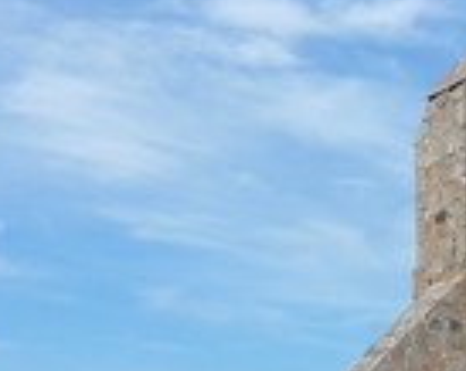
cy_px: 599
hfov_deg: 13.8
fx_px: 1885
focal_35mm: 137
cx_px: 500
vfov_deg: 10.7
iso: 80
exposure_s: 1/640
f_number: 5
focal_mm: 5
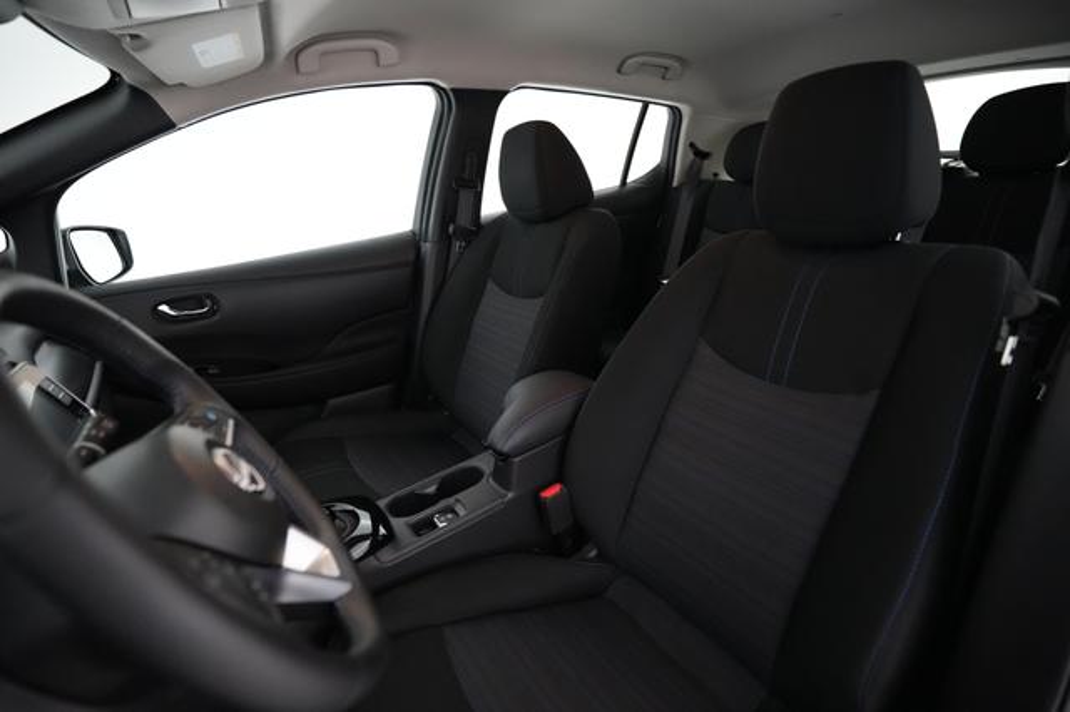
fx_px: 505
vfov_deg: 70.4
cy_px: 356
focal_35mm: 17
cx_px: 535
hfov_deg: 93.3
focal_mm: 17
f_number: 2.8
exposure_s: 1/250
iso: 8000
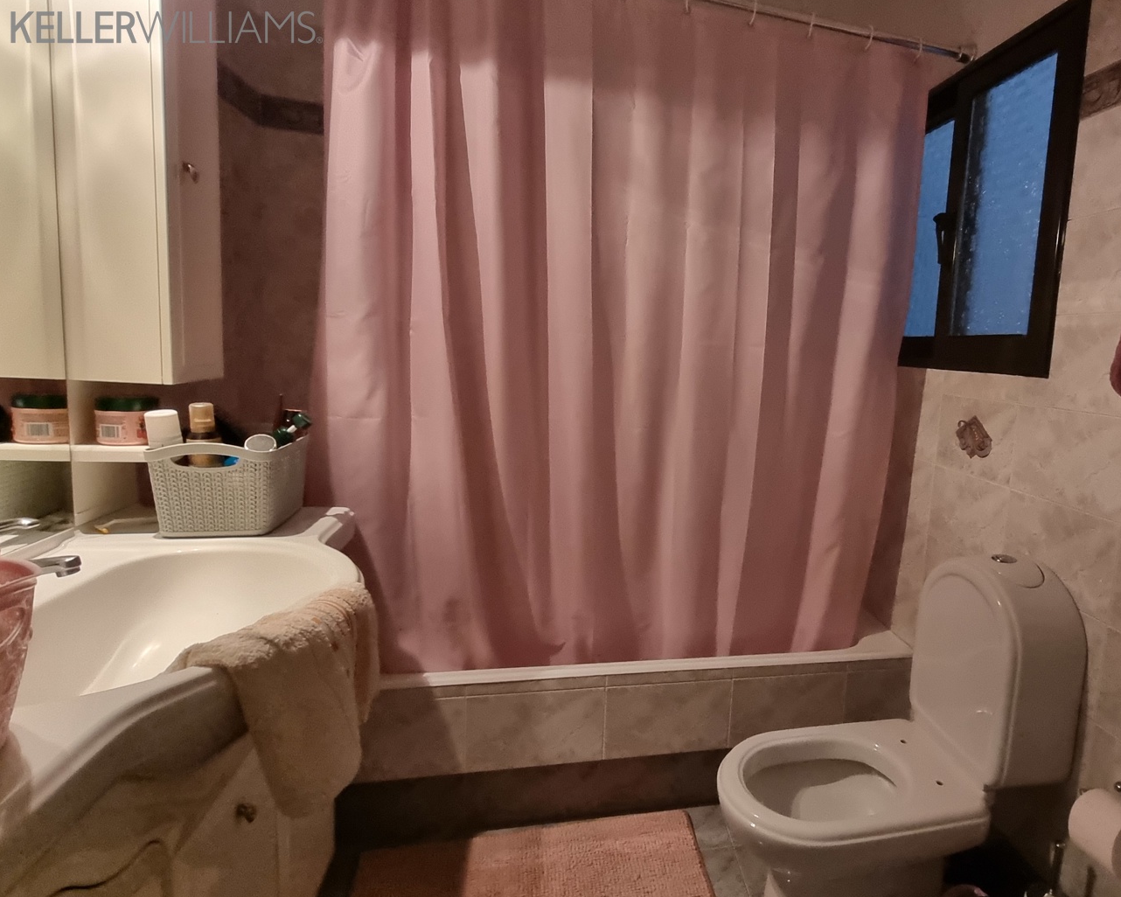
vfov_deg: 70.8
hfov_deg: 80.4
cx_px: 750
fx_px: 630
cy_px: 431
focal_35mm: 19
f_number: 2.2
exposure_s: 1/25
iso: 640
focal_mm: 2.2
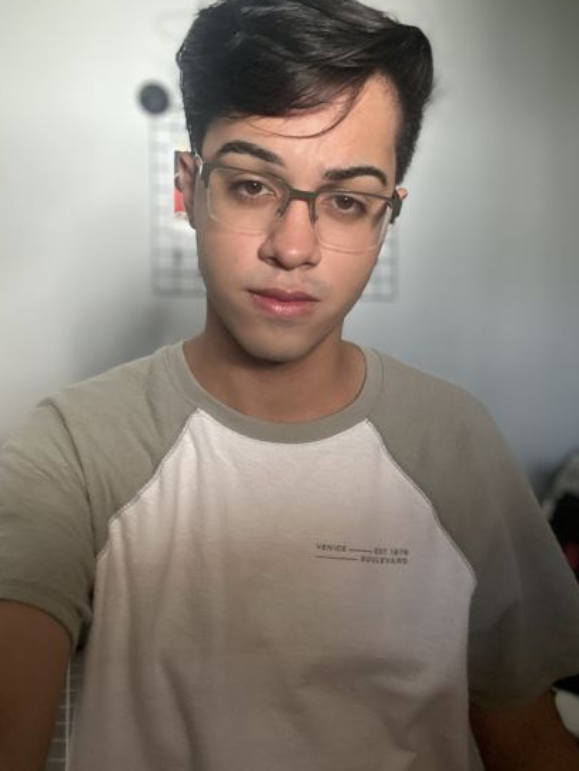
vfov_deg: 55.3
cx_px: 276
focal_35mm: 33
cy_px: 364
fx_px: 736
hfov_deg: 42.9
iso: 200
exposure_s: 1/60
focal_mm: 2.69
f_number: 1.9
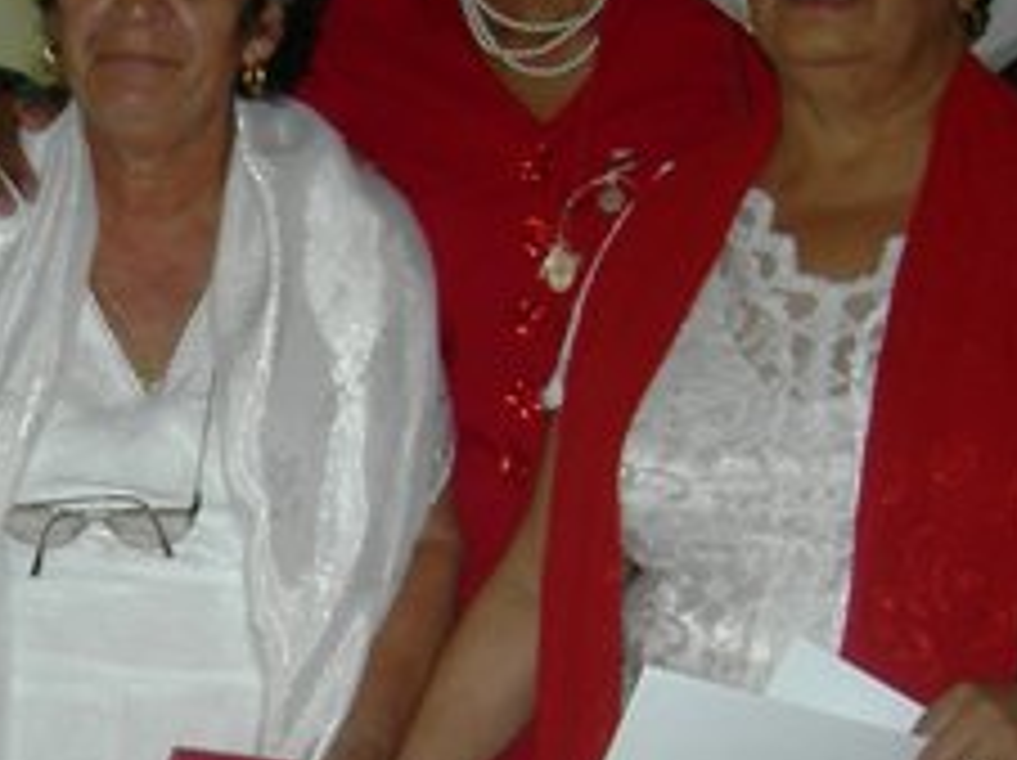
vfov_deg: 14.3
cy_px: 720
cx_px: -45
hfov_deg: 18.7
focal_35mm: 102
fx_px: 2994
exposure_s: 1/60.1
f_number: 2.7
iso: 64
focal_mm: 7.5
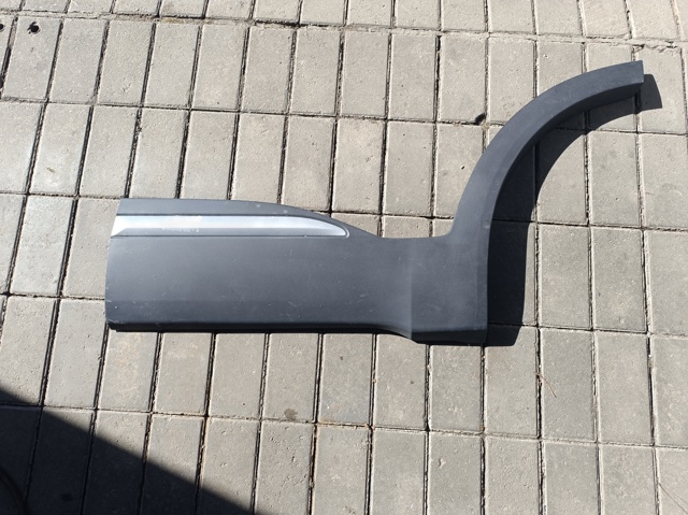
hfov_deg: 71.6
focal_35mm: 24
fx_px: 477
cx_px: 344
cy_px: 258
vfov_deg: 56.8
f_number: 1.65
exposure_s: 1/239
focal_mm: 6.14
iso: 50
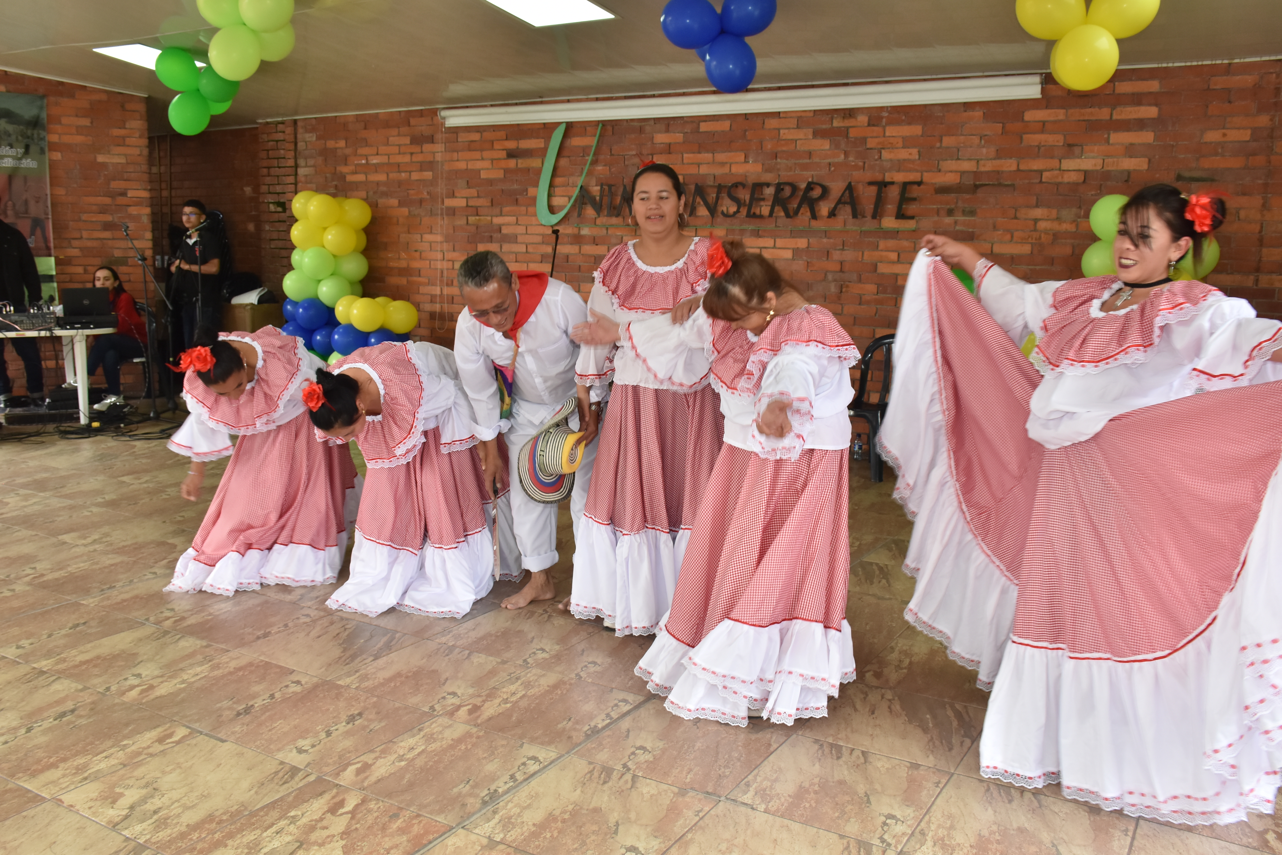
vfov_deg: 43.6
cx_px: 641
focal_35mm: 30
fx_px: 1069
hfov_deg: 61.9
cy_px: 428
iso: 360
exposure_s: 1/80
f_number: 7.1
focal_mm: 20
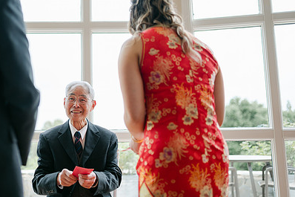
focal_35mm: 51
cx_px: 82
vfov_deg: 26.3
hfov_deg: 38.1
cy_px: 61
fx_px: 418
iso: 100
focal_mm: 35
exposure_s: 1/1000
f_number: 1.4
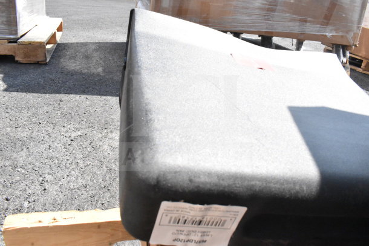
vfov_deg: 48.0
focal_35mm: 27
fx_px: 277
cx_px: 184
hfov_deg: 67.4
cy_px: 123
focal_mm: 18
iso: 6400
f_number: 18
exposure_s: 1/1250
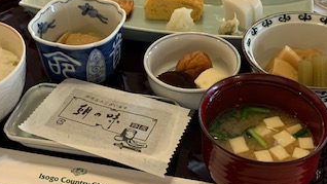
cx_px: 167
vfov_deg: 21.0
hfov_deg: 36.6
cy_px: 59
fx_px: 494
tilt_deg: -38.2
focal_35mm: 57
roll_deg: +1.2
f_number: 1.8
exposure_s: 1/50
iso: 160
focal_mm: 4.25
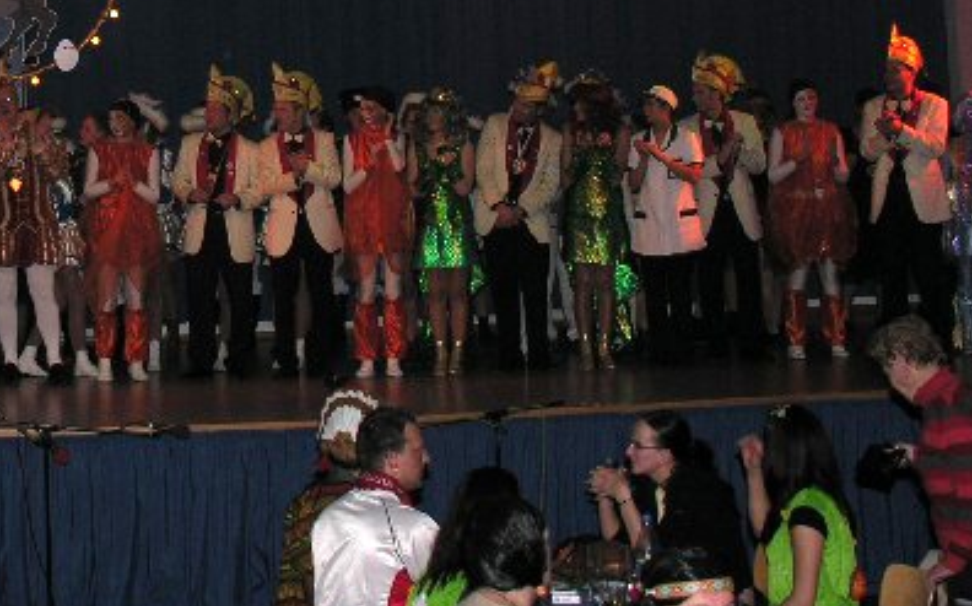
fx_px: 1986
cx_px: 47
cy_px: -52
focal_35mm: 75
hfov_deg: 26.3
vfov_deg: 16.8
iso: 50
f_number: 4
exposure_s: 1/60.1
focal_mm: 8.9
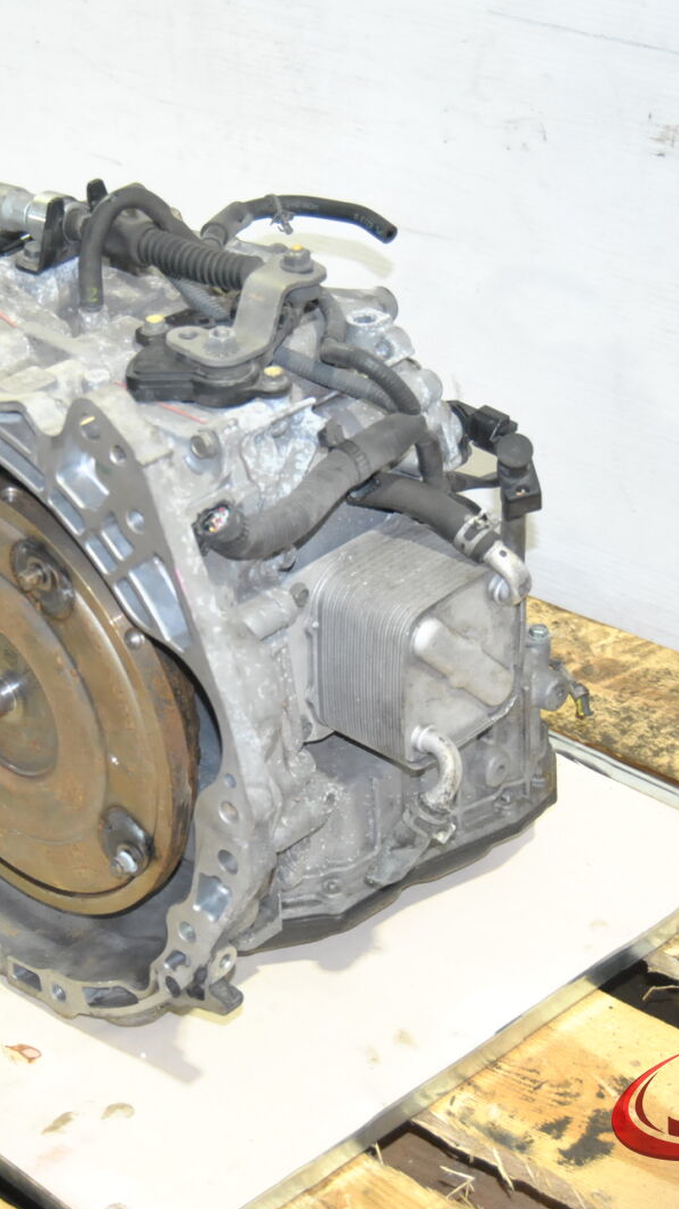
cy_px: 608
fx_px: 2594
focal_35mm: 81
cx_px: 127
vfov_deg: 26.2
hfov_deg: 14.8
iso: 800
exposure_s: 1/60
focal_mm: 34
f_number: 5
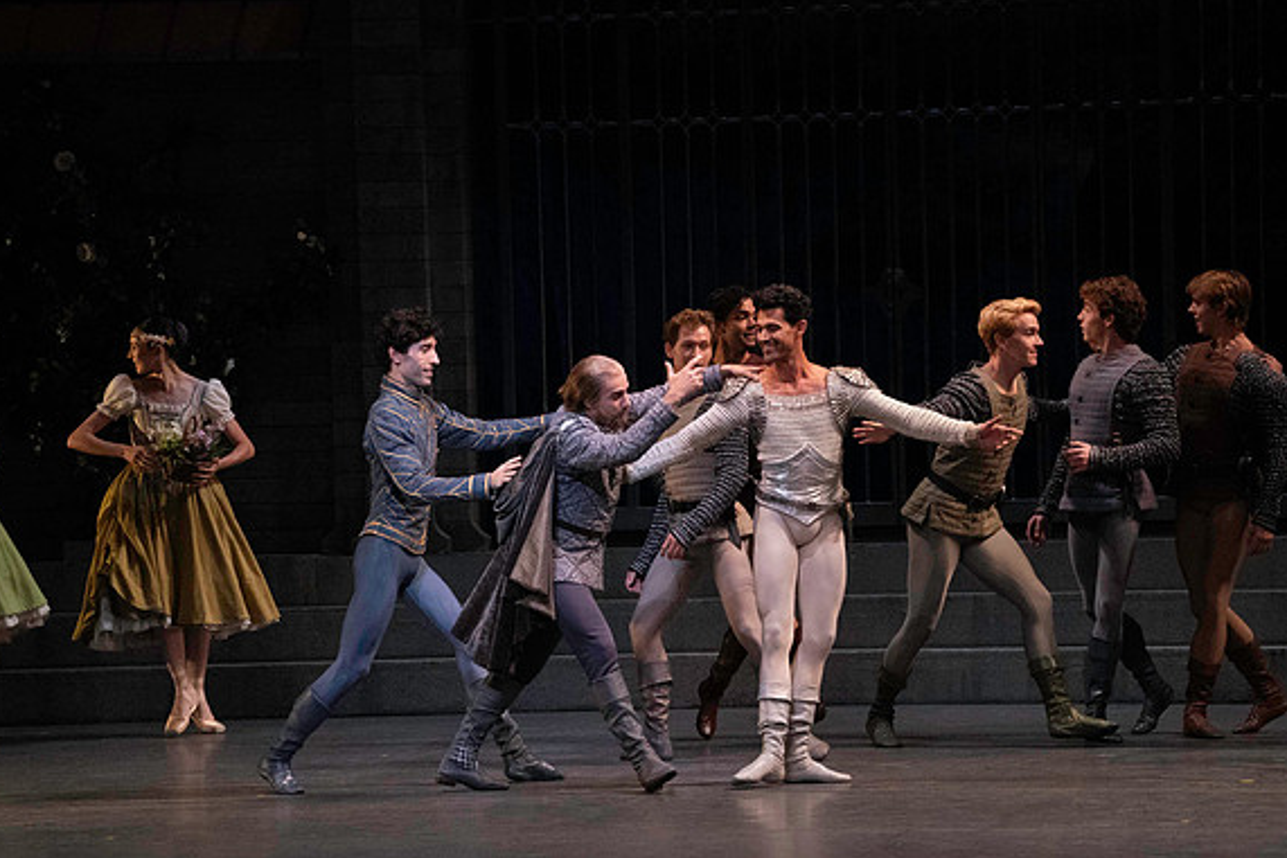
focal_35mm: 203
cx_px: 640
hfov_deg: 10.1
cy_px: 434
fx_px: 7259
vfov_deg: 6.8
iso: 16000
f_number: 13
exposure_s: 1/400
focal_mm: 200
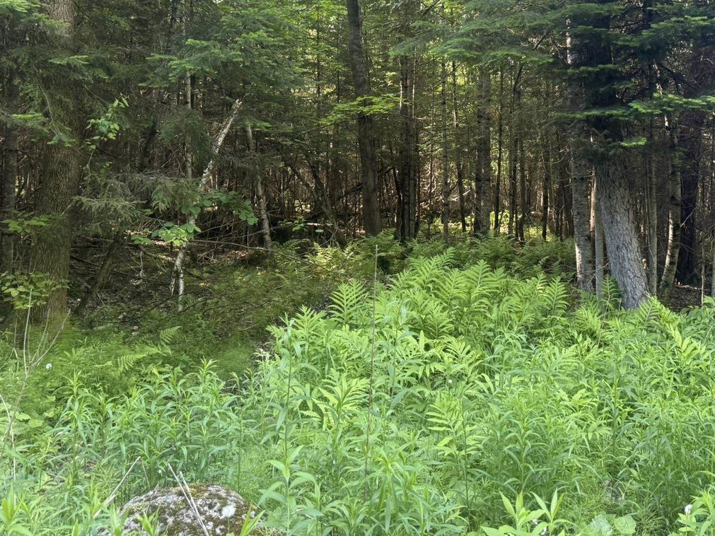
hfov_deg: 48.6
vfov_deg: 36.6
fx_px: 785
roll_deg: -0.5
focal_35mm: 38
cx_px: 441
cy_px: 115
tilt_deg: +1.9
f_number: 1.78
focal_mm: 6.76
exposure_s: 1/93
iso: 200
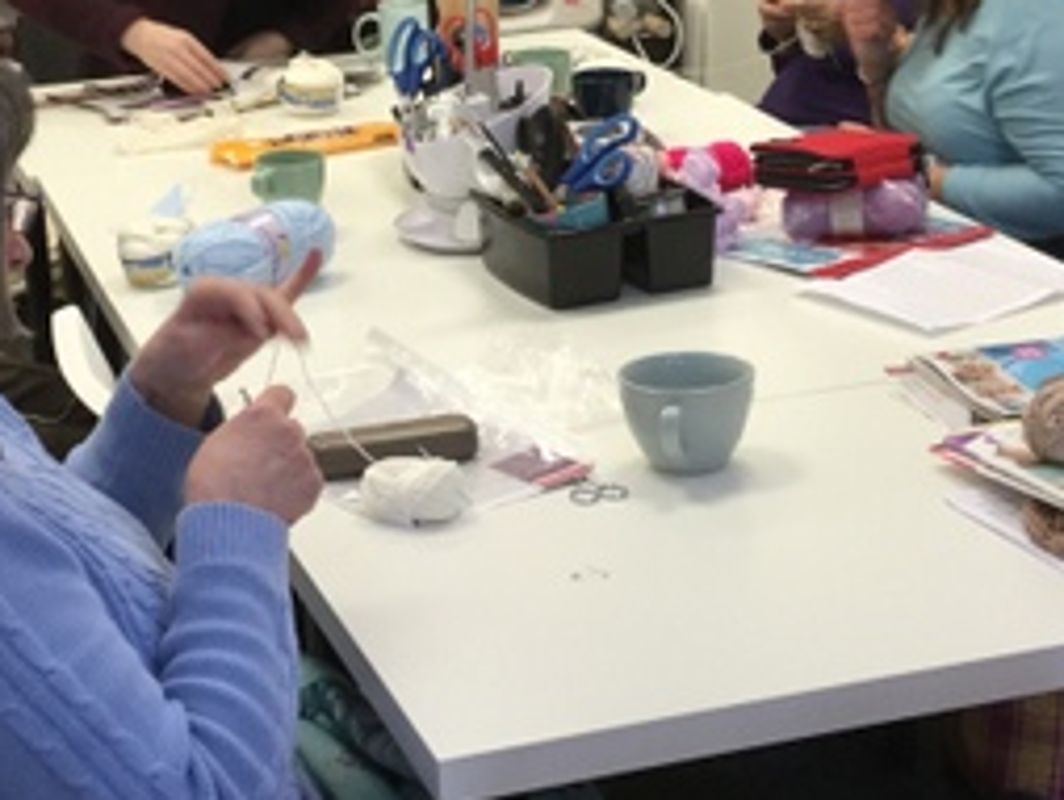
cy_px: 218
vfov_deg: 18.8
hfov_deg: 25.0
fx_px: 2400
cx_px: 515
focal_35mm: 78
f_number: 2.4
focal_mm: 3.3
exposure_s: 1/33
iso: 80
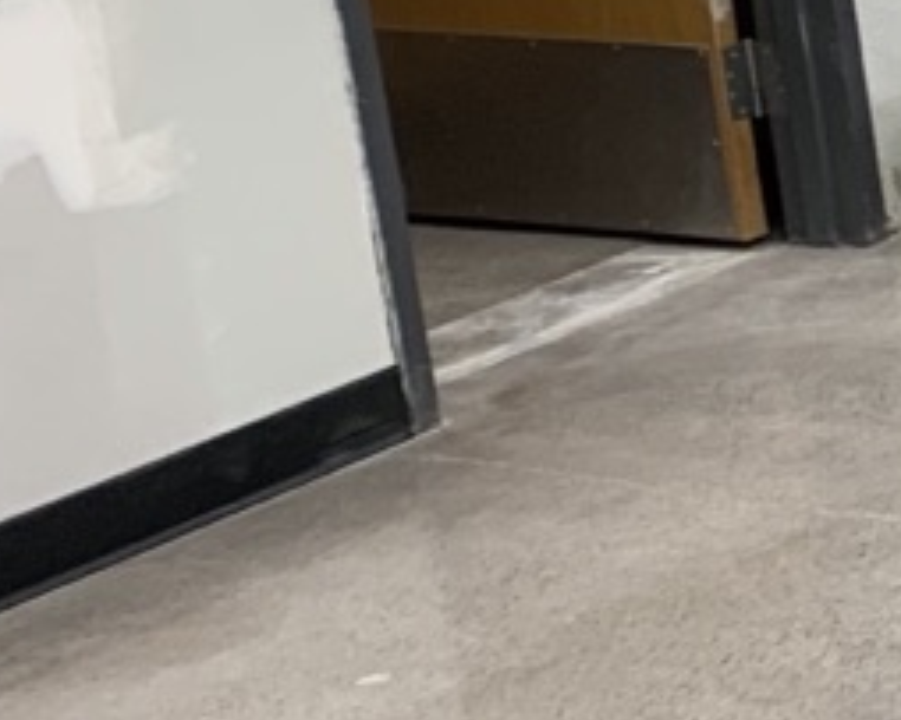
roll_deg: +3.6
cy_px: 468
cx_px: 2302
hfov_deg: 10.2
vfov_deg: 9.6
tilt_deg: -17.3
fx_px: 4265
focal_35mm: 160
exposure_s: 1/60
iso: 50
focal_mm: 4.25
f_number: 1.8
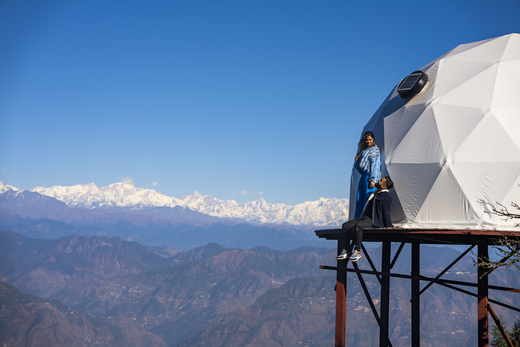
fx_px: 1228
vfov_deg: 16.1
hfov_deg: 23.9
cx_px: 260
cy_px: 174
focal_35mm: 85
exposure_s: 1/2500
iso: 100
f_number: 4.5
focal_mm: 85
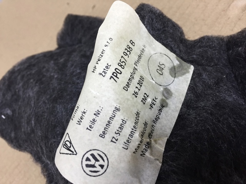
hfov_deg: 61.7
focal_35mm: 29
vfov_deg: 48.2
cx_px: 123
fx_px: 206
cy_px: 92
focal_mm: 4.15
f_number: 2.2
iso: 64
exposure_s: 1/33
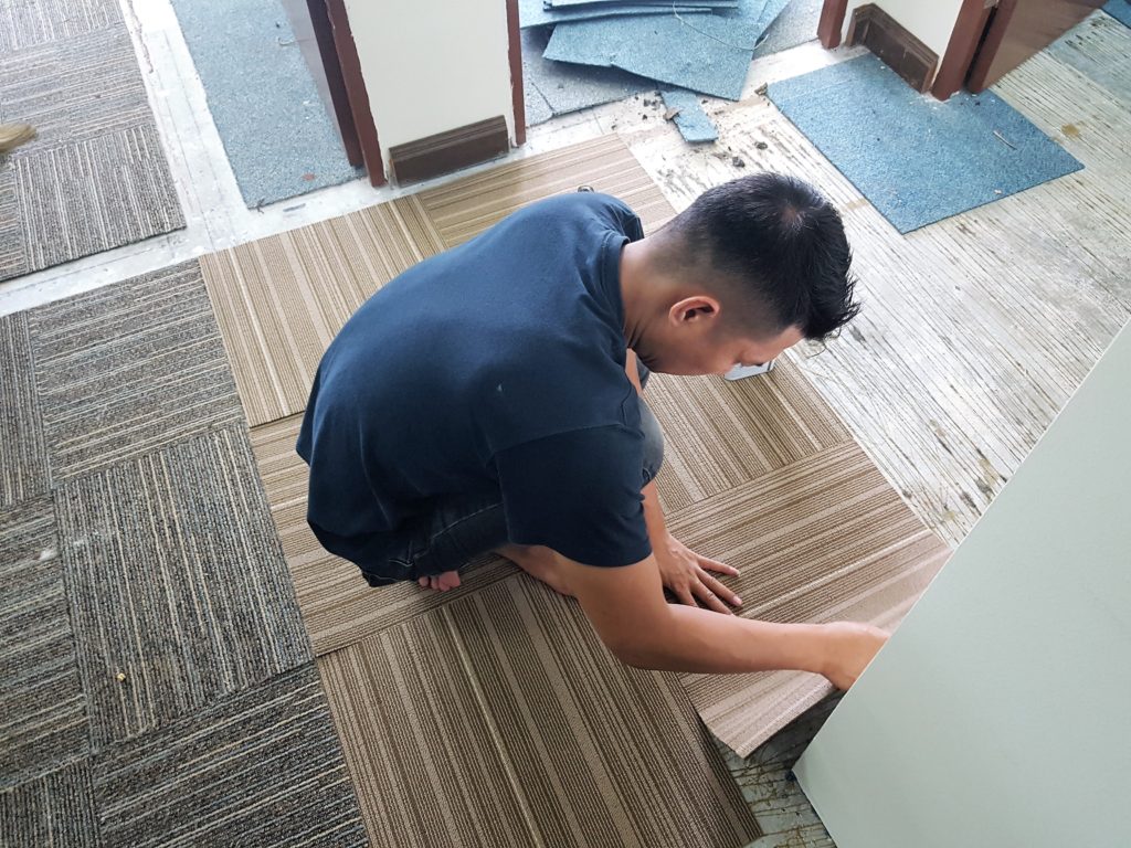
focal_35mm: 26
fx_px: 849
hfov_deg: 67.3
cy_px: 424
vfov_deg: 53.1
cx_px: 566
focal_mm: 4.2
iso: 200
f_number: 1.7
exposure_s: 1/50
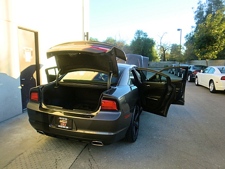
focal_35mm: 26
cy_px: 84
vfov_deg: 53.1
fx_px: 169
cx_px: 112
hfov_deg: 67.3
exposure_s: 1/160
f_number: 2.6
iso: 64
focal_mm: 4.65
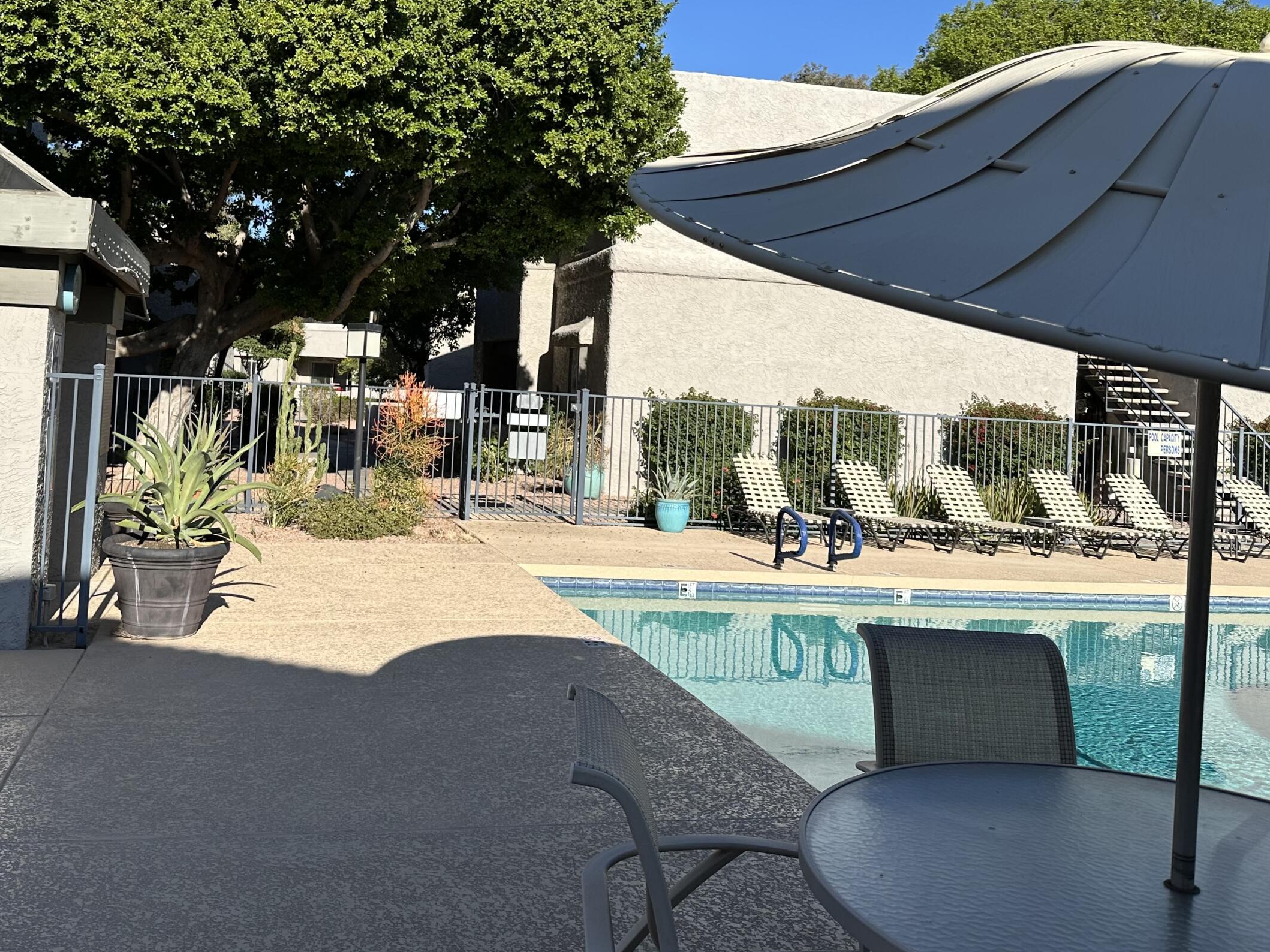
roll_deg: -2.8
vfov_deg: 41.4
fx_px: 1247
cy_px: 345
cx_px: 496
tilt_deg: +2.6
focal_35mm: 34
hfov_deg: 53.5
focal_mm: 6.86
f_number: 1.78
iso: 80
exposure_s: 1/4348
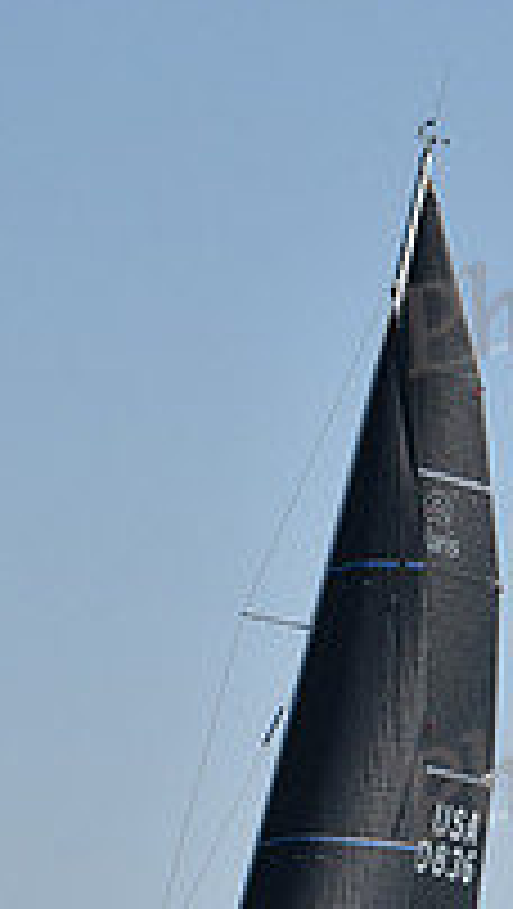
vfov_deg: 6.5
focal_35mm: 331
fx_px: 7984
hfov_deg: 3.7
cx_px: 169
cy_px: 558
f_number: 8
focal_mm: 110
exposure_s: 1/1600
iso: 250
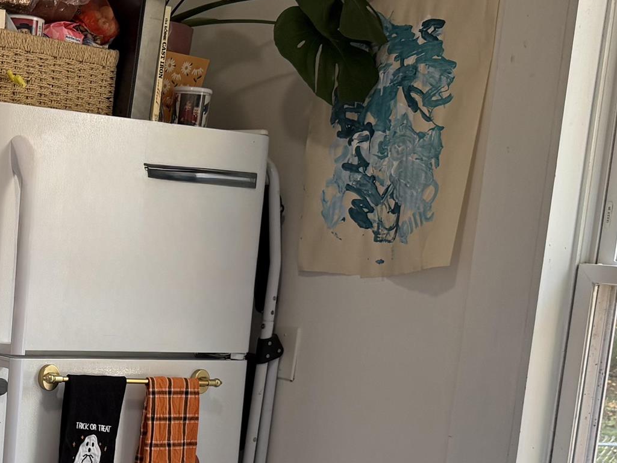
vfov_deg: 20.1
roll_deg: -4.3
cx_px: -73
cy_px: 415
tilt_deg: -7.0
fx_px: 1283
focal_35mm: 72
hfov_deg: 25.0
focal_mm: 6.76
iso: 125
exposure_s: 1/60
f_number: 1.78
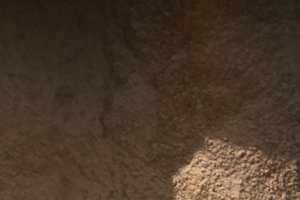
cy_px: 489
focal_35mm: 1113
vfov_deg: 1.2
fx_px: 9272
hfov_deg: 1.8
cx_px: -402
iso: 400
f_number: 5.3
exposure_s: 1/1600
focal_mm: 150
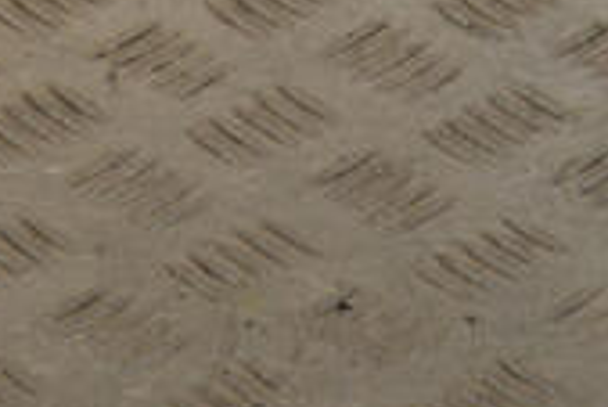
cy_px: 634
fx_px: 4053
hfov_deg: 8.6
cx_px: 338
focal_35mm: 240
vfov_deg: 5.7
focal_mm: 45
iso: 800
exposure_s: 1/200
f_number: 8
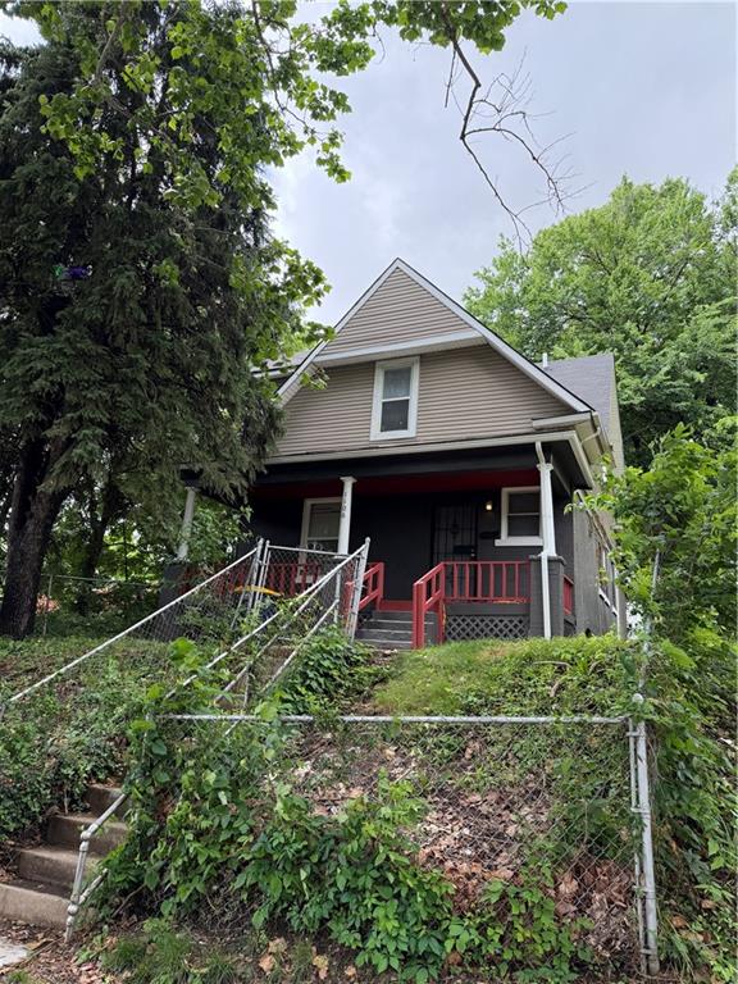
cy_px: 492
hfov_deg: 56.8
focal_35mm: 24
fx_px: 682
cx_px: 369
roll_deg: -4.6
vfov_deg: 71.6
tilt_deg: +17.1
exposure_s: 1/1075
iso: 100
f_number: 1.78
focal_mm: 6.76
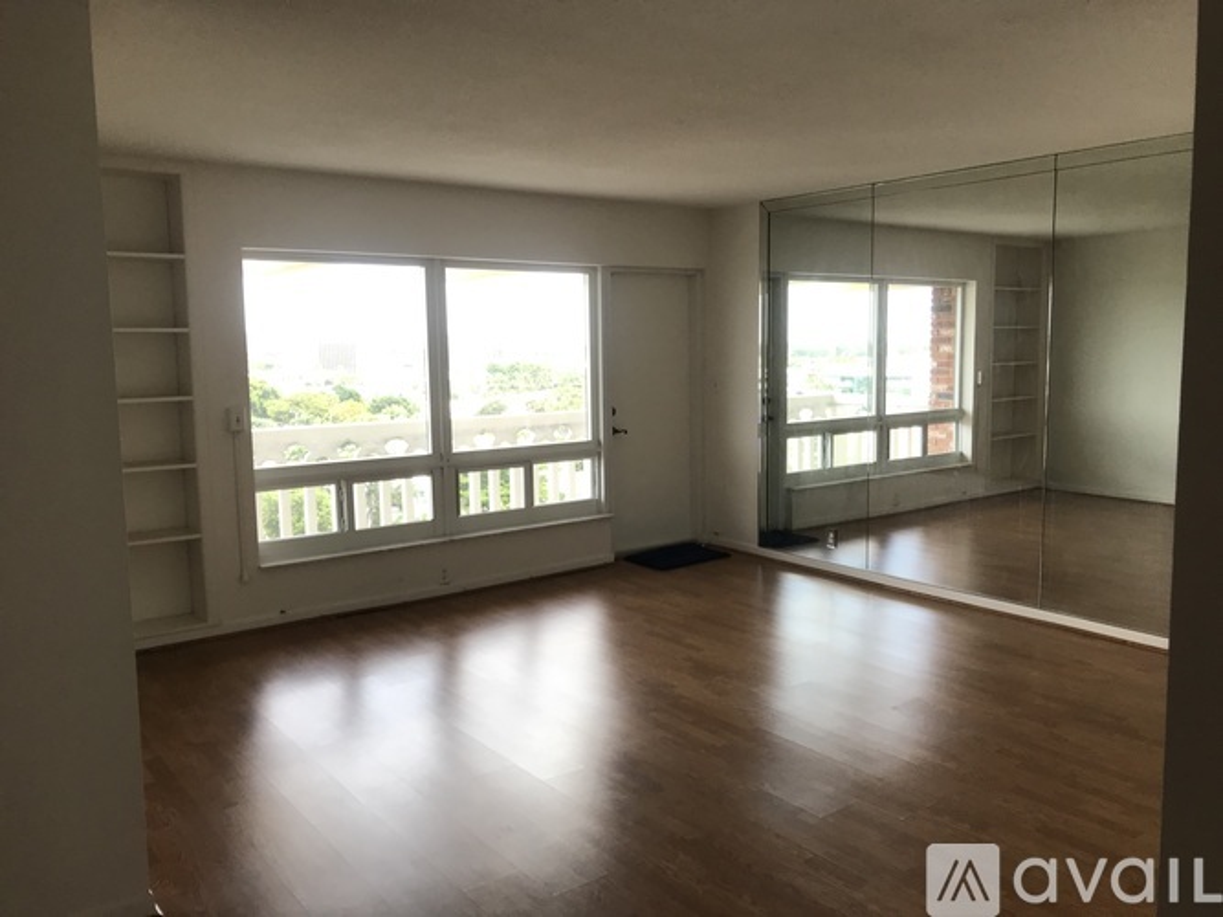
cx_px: 612
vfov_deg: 49.7
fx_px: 989
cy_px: 458
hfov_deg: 63.5
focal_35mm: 28
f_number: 1.8
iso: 40
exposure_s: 1/120
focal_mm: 3.99
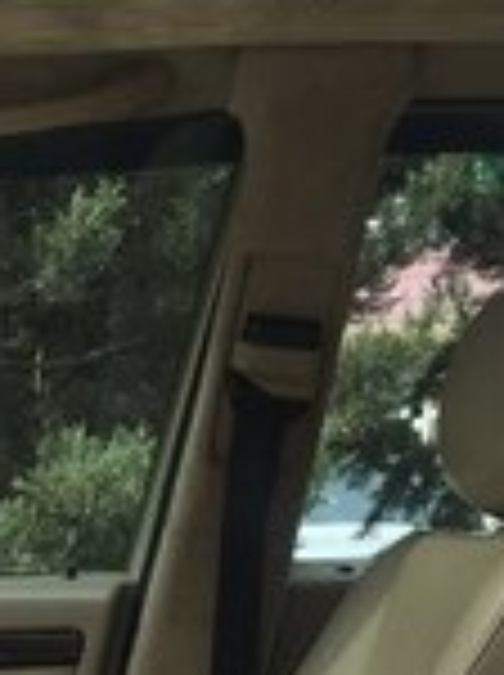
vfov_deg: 18.6
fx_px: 1869
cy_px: 954
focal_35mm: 96
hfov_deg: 14.9
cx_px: -81
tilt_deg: -10.0
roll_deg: +0.8
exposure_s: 1/1014
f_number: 2.2
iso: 32
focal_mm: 4.15
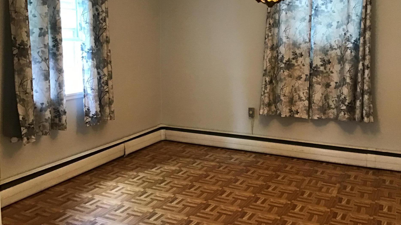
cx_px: 211
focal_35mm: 36
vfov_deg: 32.7
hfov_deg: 55.3
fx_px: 383
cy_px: 83
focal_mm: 3.3
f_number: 2.4
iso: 200
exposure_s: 1/30
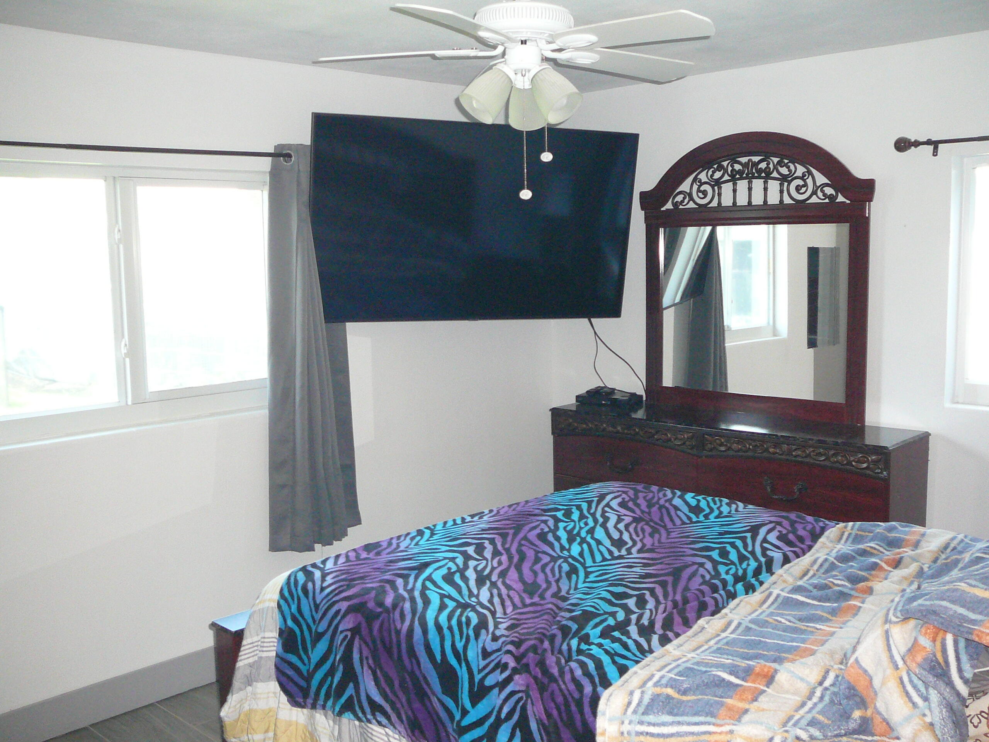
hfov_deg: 52.6
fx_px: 1000
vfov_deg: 40.7
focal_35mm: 35
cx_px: 494
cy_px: 371
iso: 320
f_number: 2.8
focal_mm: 5.2
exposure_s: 1/30
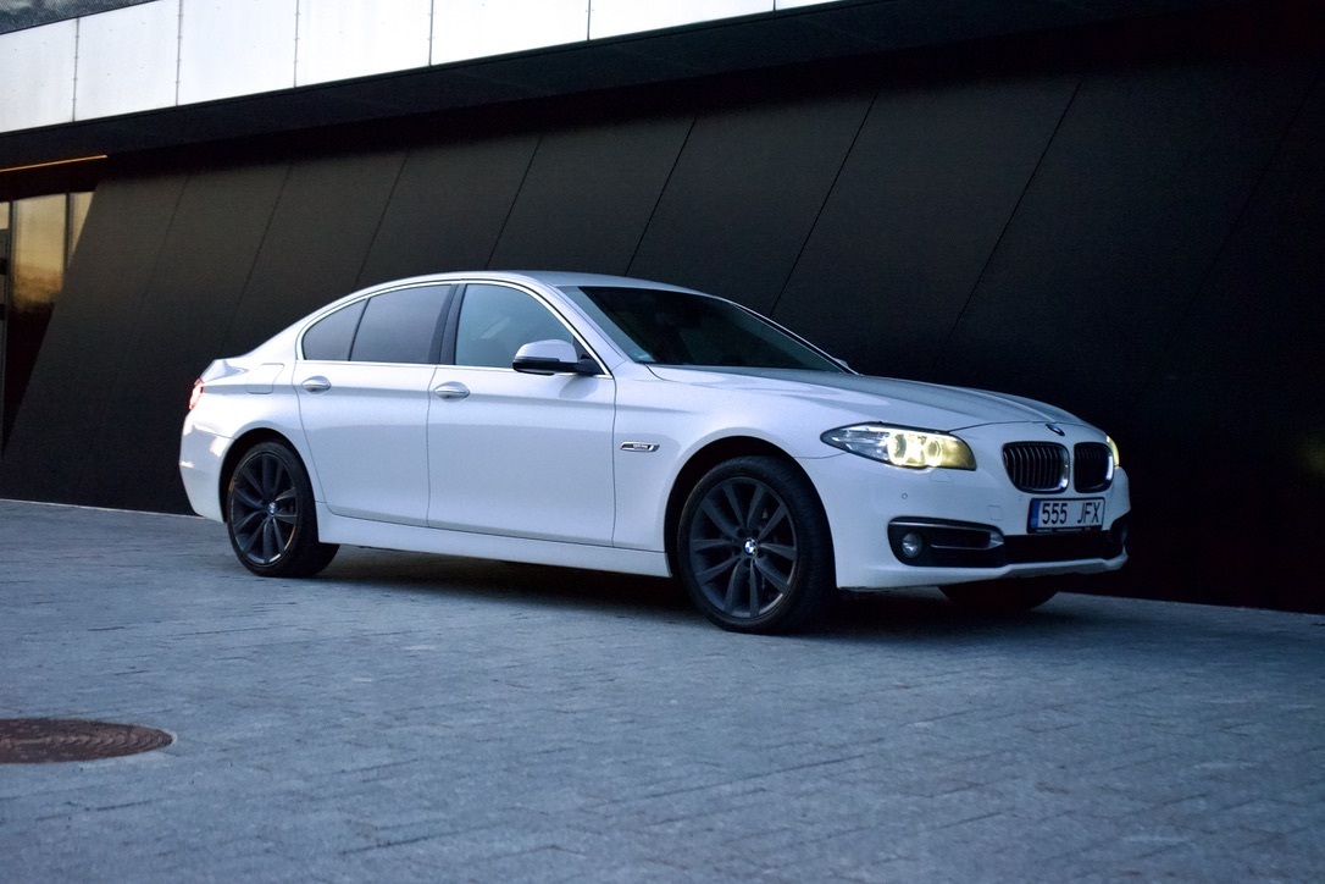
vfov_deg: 27.0
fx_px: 1840
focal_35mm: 50
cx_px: 662
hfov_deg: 39.6
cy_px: 442
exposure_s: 1/160
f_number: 4.5
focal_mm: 50
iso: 5000
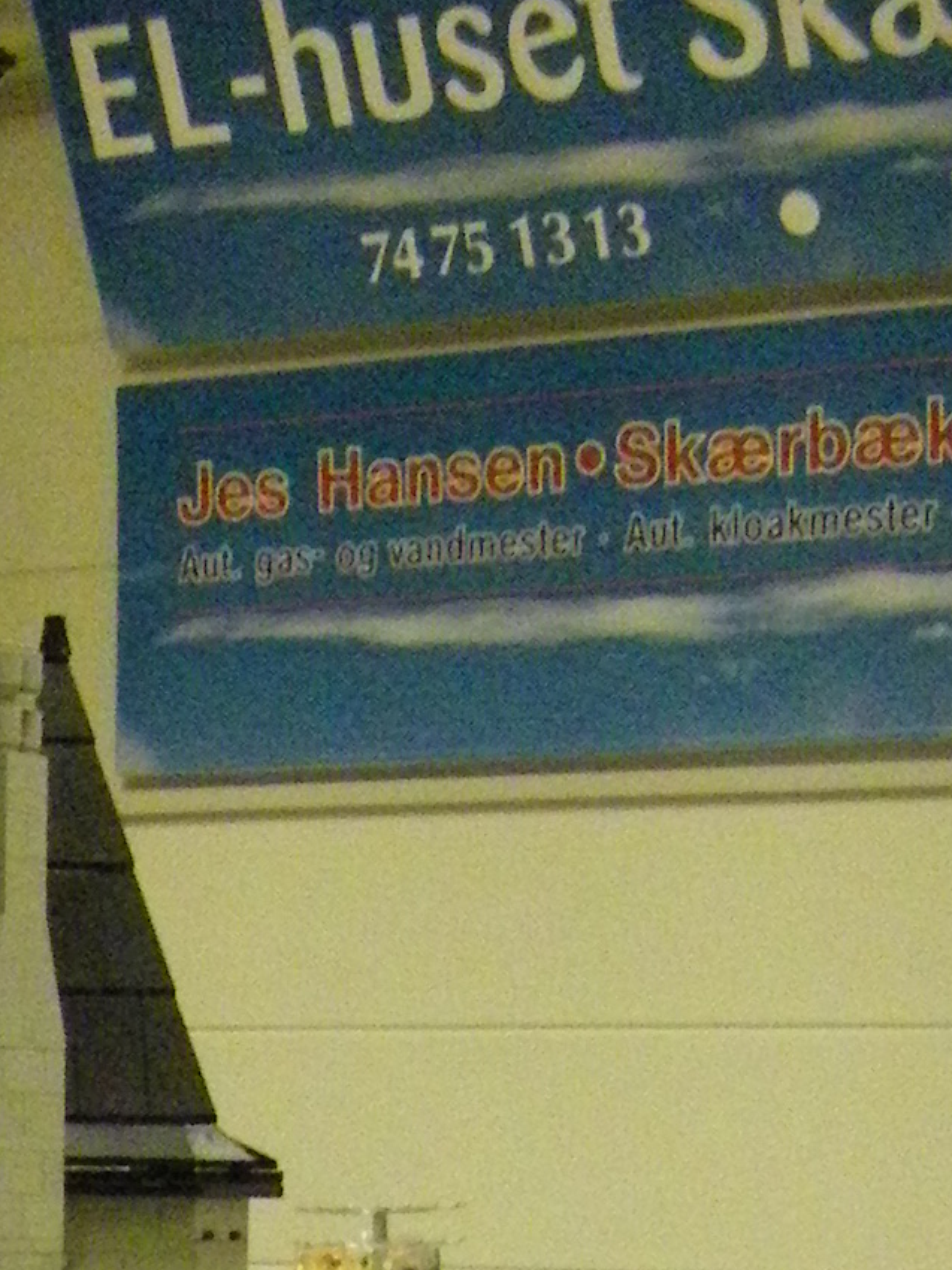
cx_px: -329
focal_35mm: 146
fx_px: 5356
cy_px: 2128
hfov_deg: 9.9
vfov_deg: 12.6
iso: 800
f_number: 3.5
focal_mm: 6.3
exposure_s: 1/25
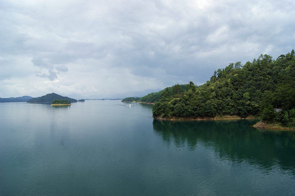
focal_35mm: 27
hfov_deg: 67.4
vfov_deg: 47.9
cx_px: 148
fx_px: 221
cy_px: 98
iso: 100
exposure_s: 1/200
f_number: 10
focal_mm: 18
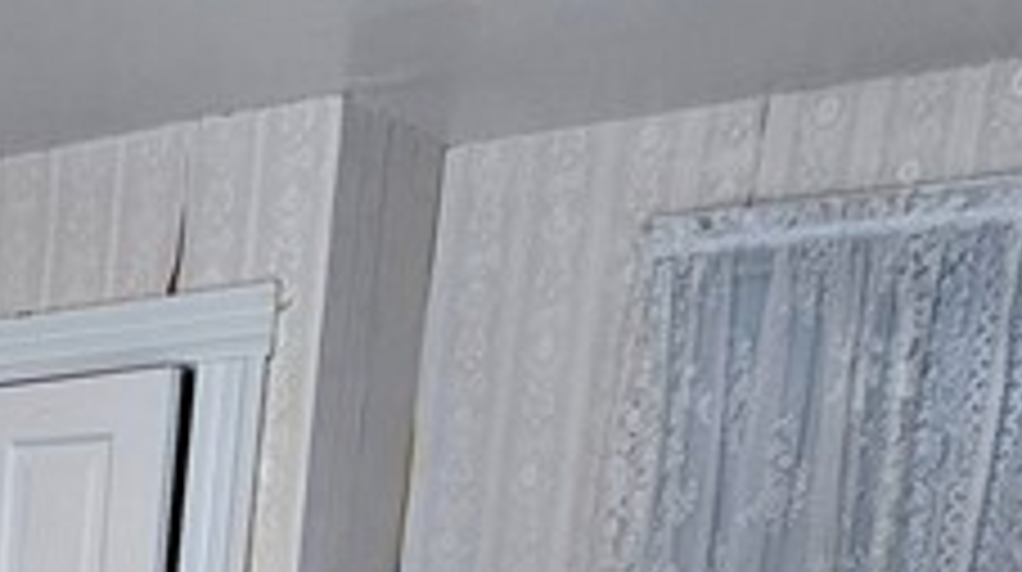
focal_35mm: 64
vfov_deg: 15.9
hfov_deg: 24.0
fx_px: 1732
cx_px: -599
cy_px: 1031
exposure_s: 1/60.2
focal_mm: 2.2
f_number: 2.2
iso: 64
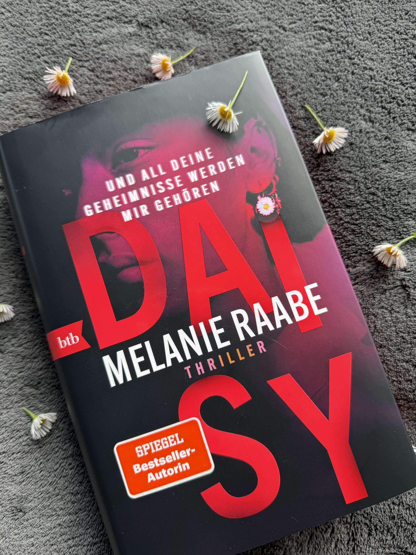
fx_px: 385
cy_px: 278
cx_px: 208
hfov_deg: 56.8
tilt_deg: -78.1
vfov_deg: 71.6
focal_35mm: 24
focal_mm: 6.76
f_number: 1.78
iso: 50
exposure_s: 1/121
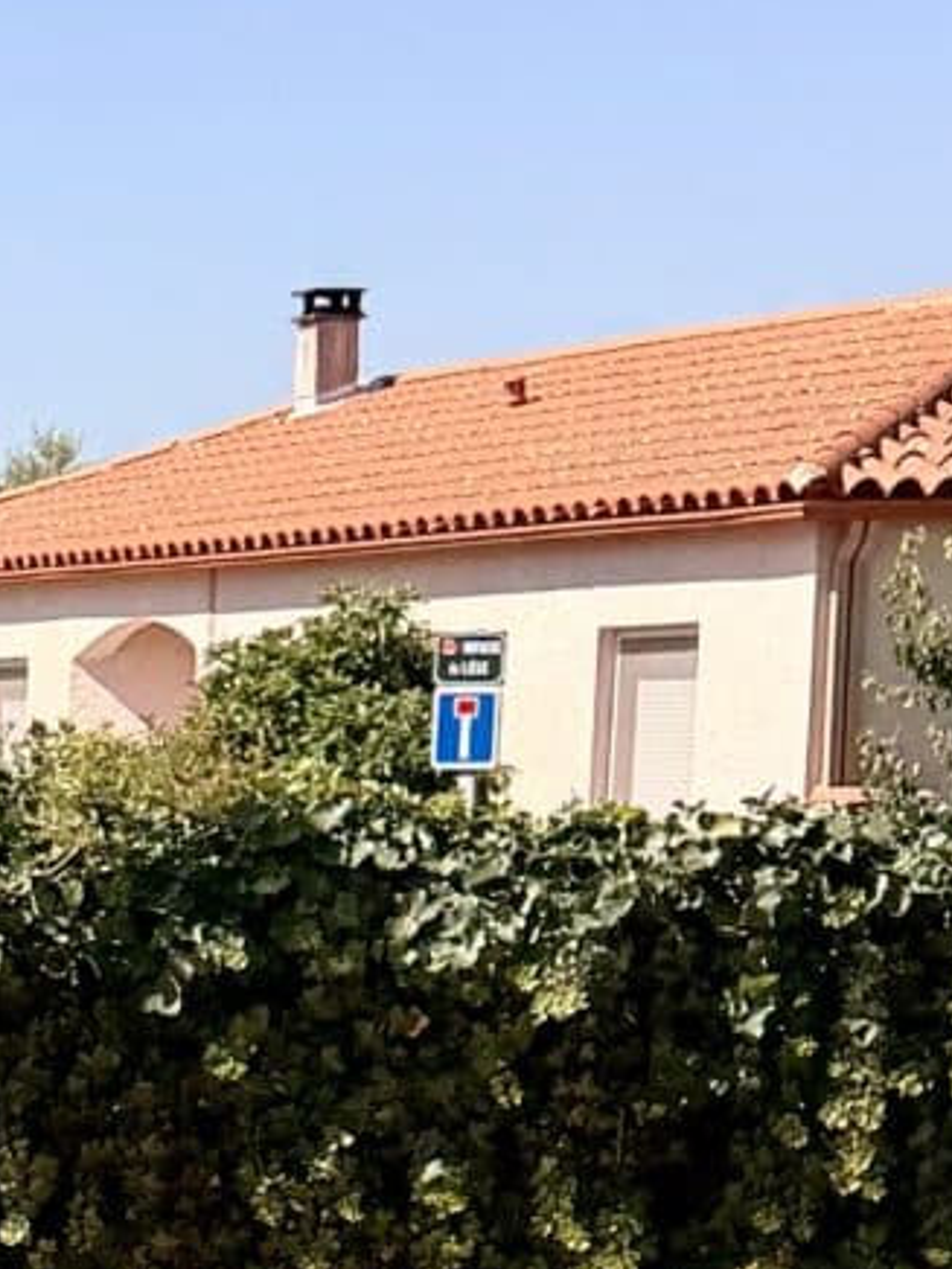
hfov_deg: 10.2
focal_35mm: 141
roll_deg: +0.0
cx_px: -454
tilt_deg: -13.9
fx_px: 5170
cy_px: 2034
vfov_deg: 13.1
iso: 80
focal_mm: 6.76
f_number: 1.78
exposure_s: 1/4167
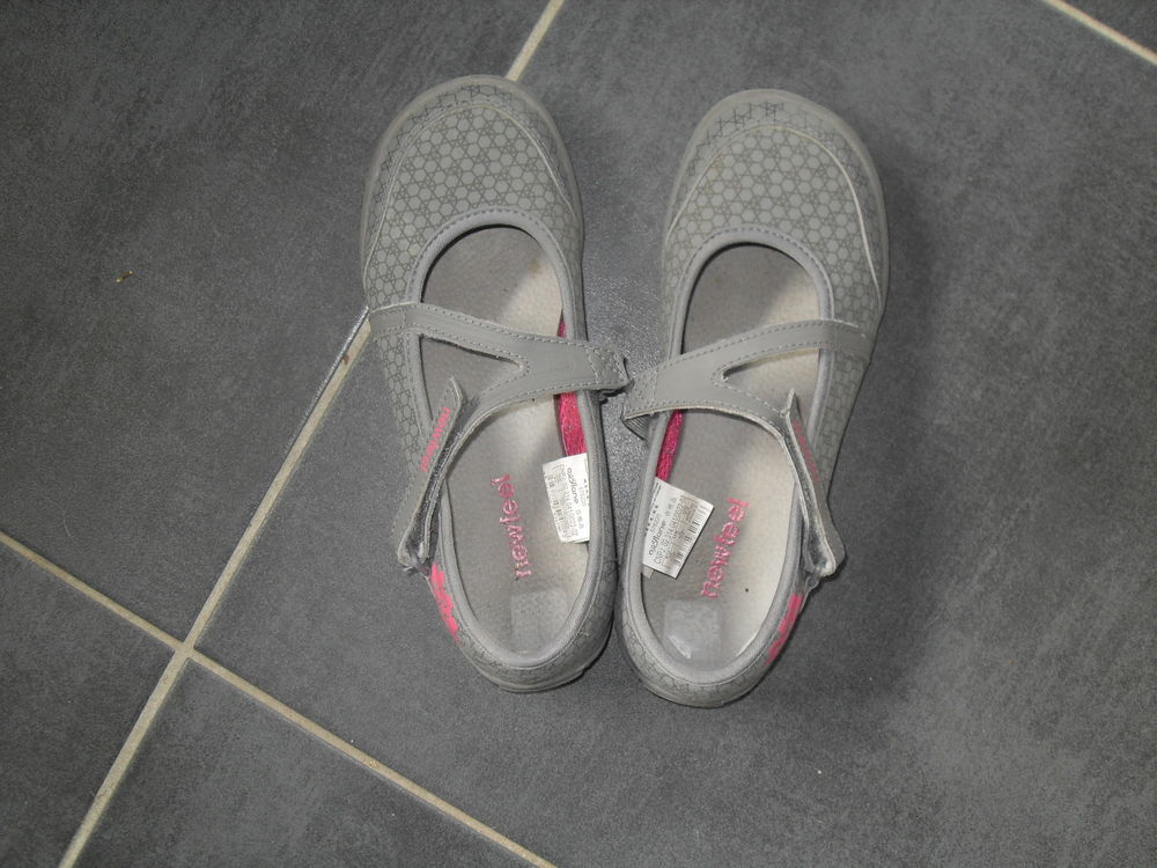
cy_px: 434
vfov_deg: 38.7
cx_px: 578
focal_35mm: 37
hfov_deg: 50.1
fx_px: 1237
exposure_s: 1/45
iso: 100
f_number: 2.8
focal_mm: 6.3
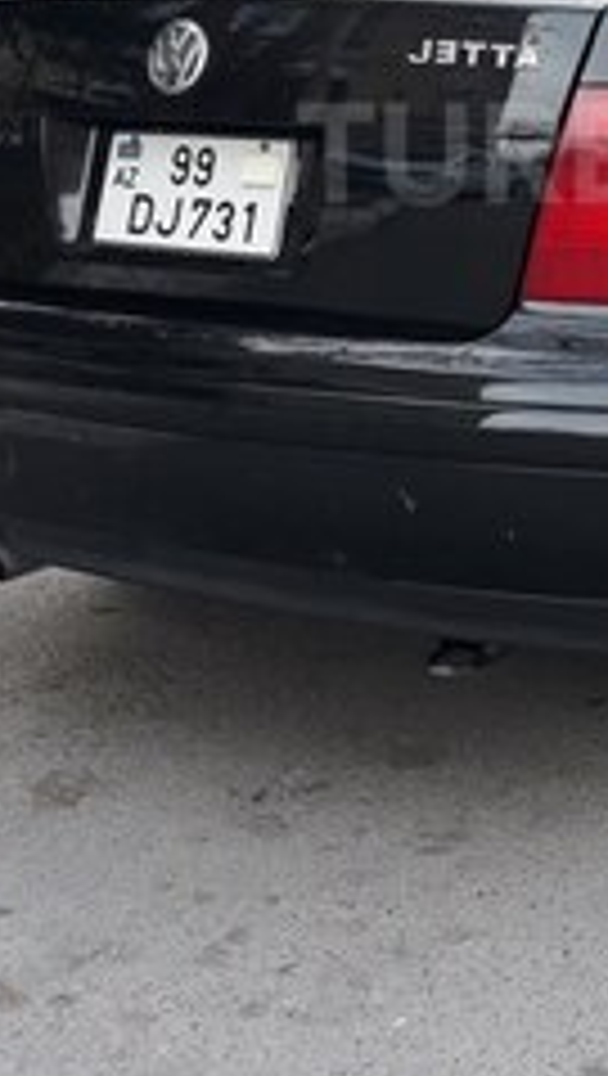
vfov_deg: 32.9
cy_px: 153
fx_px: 1743
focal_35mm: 61
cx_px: 644
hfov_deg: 19.1
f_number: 1.7
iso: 40
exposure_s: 1/103
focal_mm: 3.71
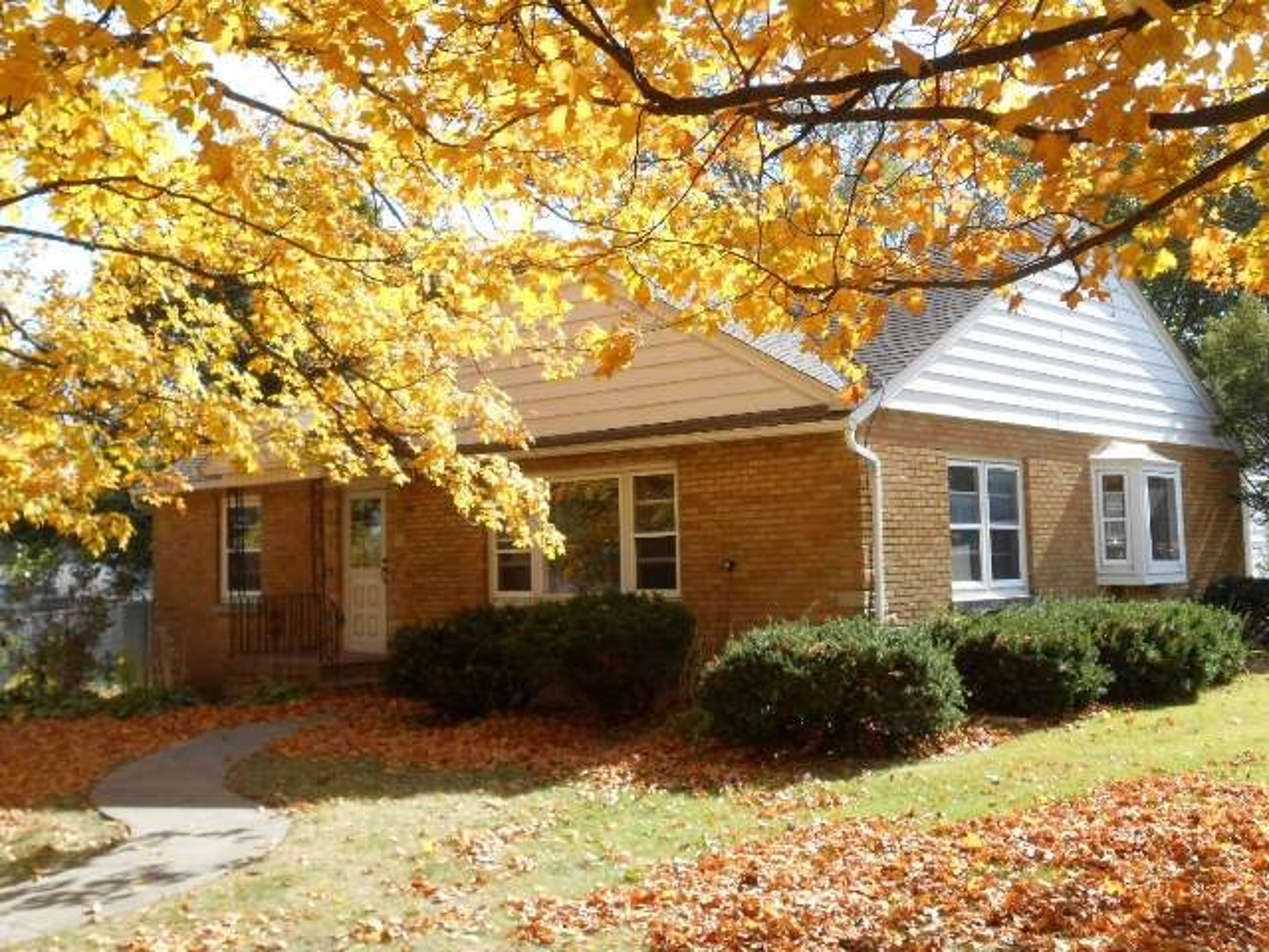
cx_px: 634
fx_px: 1393
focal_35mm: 38
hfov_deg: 49.0
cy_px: 476
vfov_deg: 37.7
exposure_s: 1/200
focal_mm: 6.8
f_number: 4.2
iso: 80
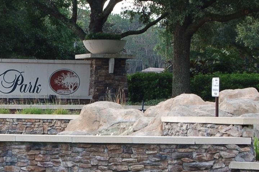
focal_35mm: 183
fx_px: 1315
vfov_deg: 7.5
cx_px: 18
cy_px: 78
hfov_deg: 11.2
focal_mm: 55
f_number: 8
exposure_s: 1/60
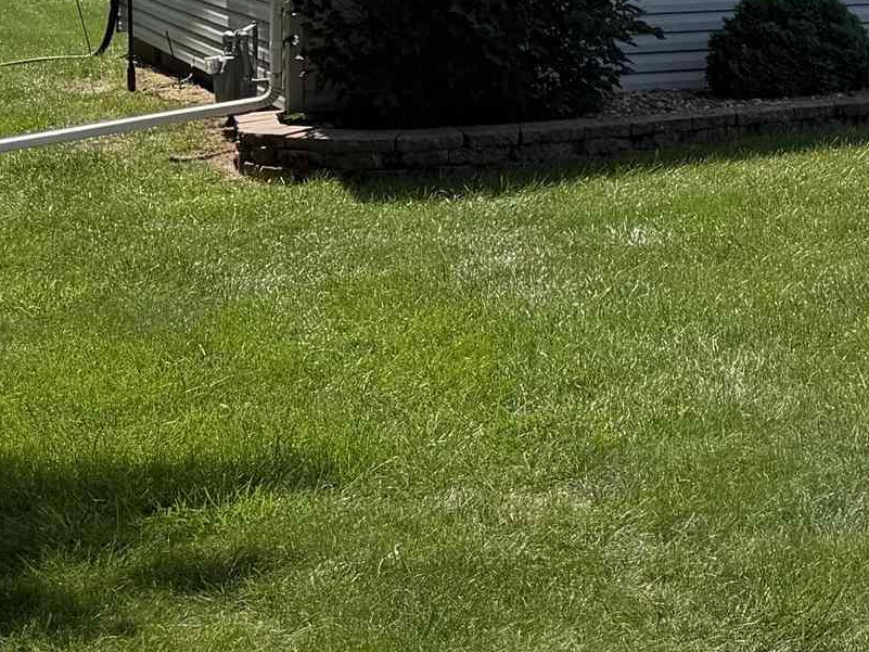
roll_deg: +0.4
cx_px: 1419
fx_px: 2310
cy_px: -170
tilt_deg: +0.3
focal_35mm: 92
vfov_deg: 15.4
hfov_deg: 18.2
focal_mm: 6.76
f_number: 1.78
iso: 80
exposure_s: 1/4975
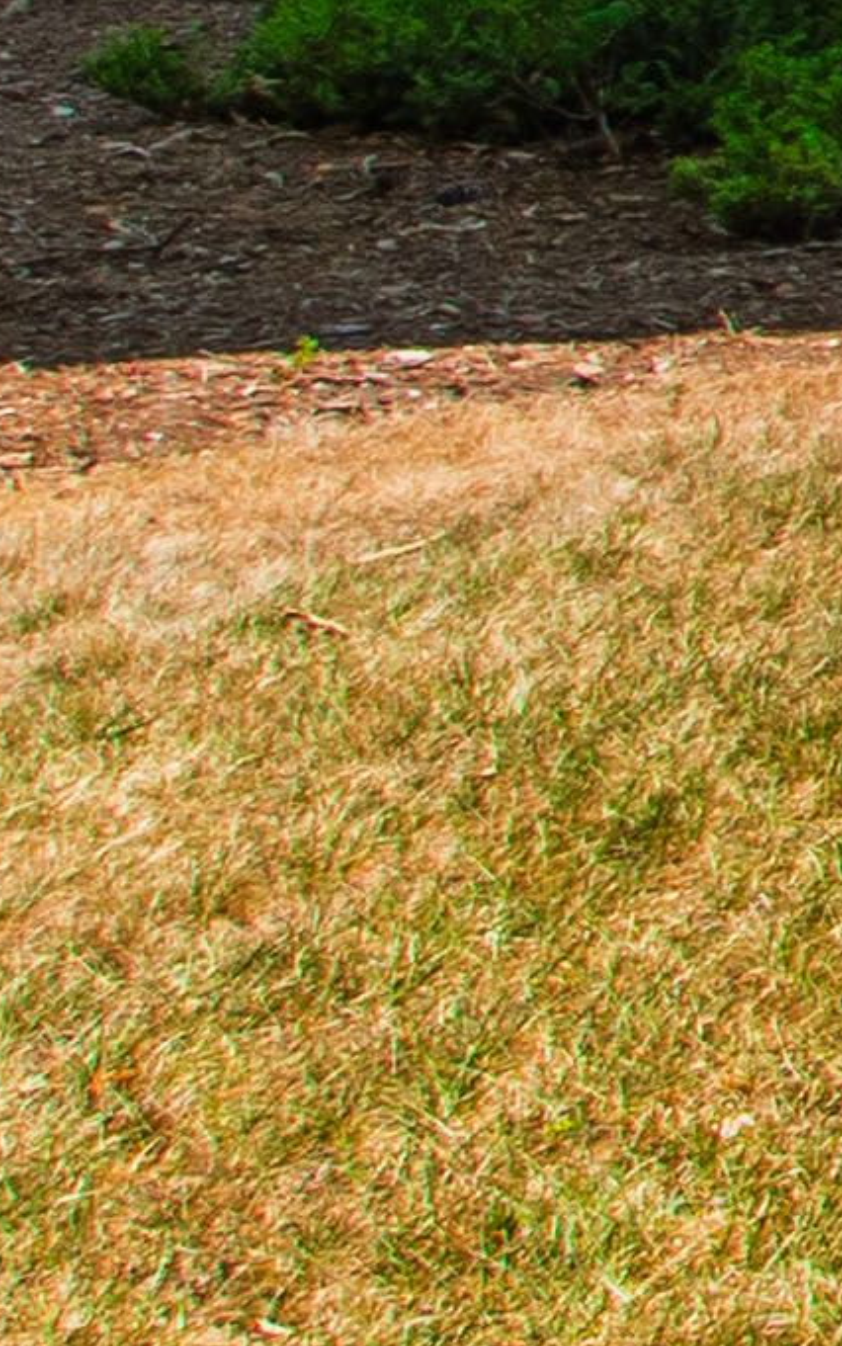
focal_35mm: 125
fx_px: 4587
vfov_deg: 15.5
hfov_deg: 6.4
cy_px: -634
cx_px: 4113
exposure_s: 1/125
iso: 100
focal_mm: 10
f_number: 8
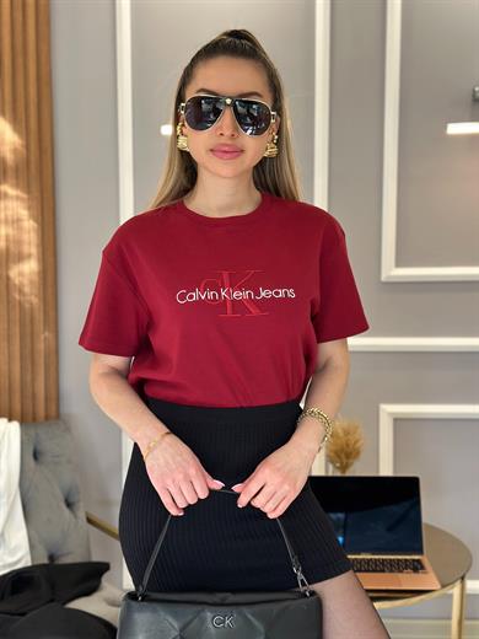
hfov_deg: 30.3
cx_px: 240
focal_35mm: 48
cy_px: 320
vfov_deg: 39.7
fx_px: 886
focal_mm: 6.86
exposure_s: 1/134
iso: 125
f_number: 1.78
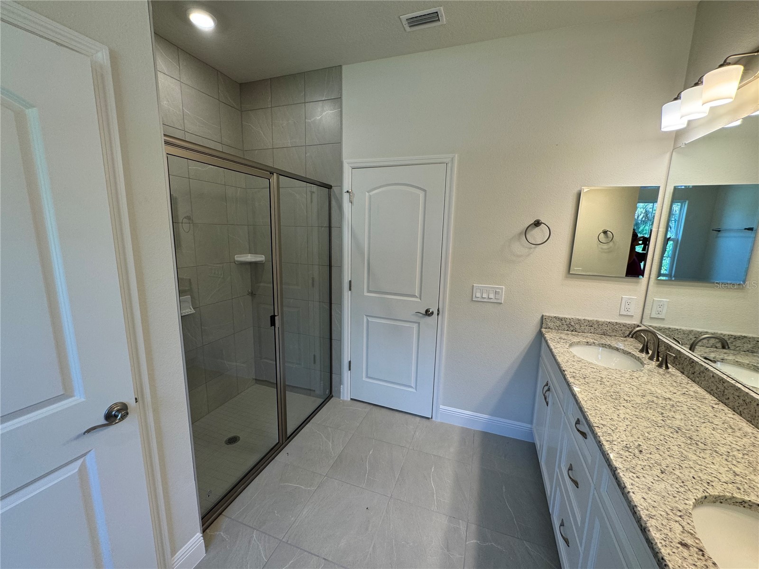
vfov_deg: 85.7
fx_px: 307
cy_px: 284
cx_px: 380
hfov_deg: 102.1
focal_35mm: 14
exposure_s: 1/120
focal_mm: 2.22
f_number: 2.2
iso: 125
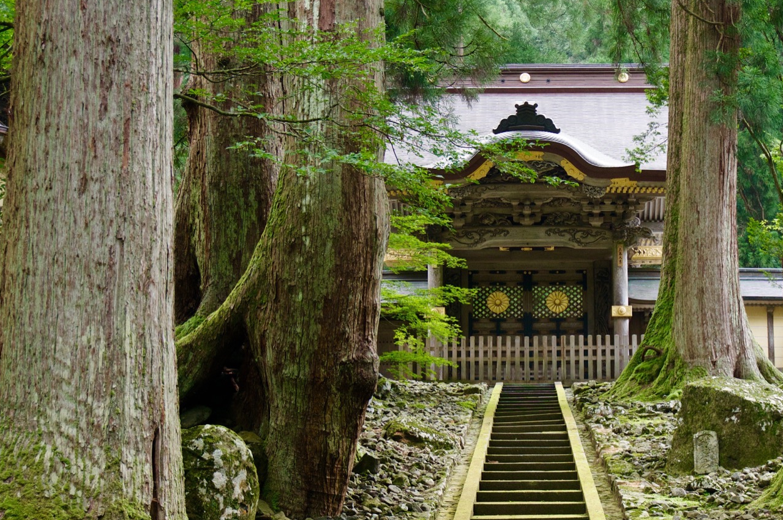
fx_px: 1651
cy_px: 330
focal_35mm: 76
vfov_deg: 17.9
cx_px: 512
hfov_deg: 26.5
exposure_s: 1/60
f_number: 5.6
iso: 800
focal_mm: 36
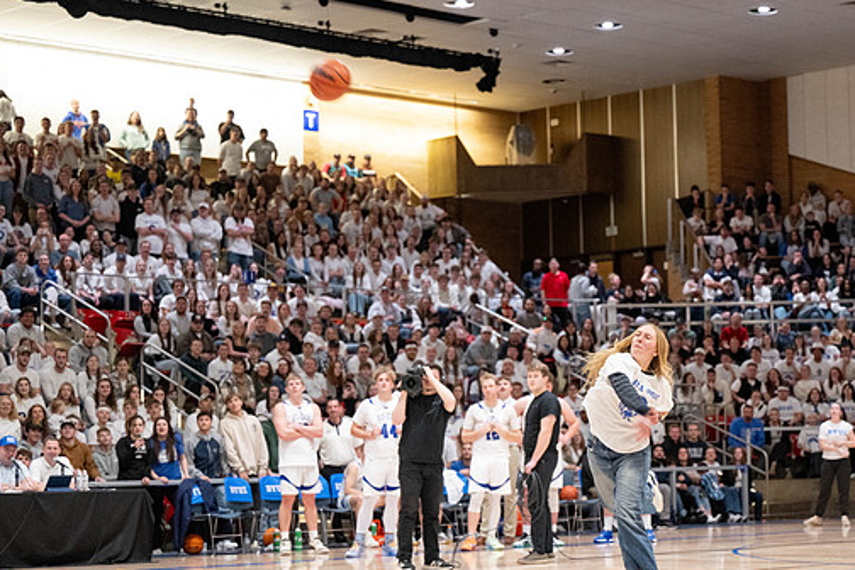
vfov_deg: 14.9
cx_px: 530
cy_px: 349
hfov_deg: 22.1
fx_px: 2185
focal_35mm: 92
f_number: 2.8
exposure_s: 1/250
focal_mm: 70
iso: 4000
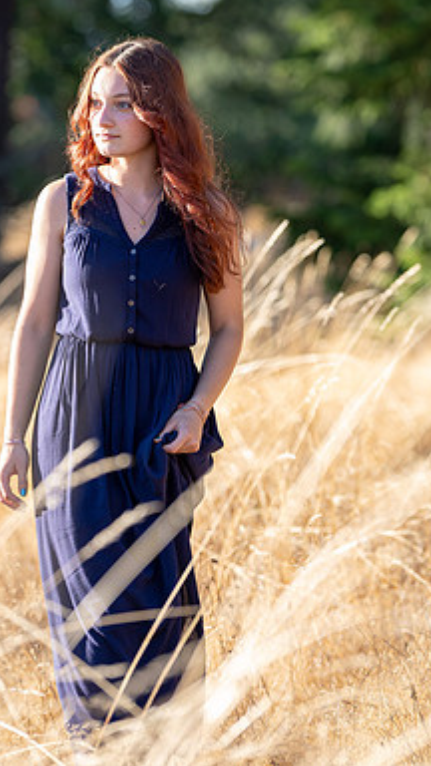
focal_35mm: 257
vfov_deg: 8.4
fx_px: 5222
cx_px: 79
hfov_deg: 4.7
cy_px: 329
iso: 80
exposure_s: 1/250
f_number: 2.8
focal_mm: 135
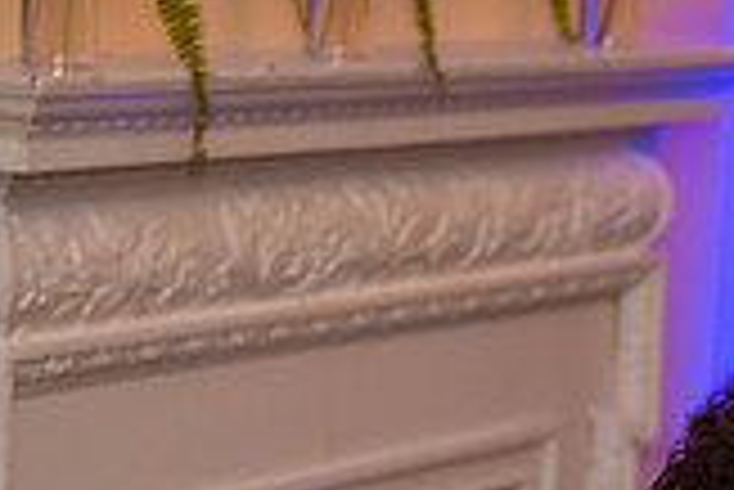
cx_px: 1184
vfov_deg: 6.4
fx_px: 4367
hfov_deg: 9.3
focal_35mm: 214
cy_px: 722
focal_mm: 60
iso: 800
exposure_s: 1/125
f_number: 3.2
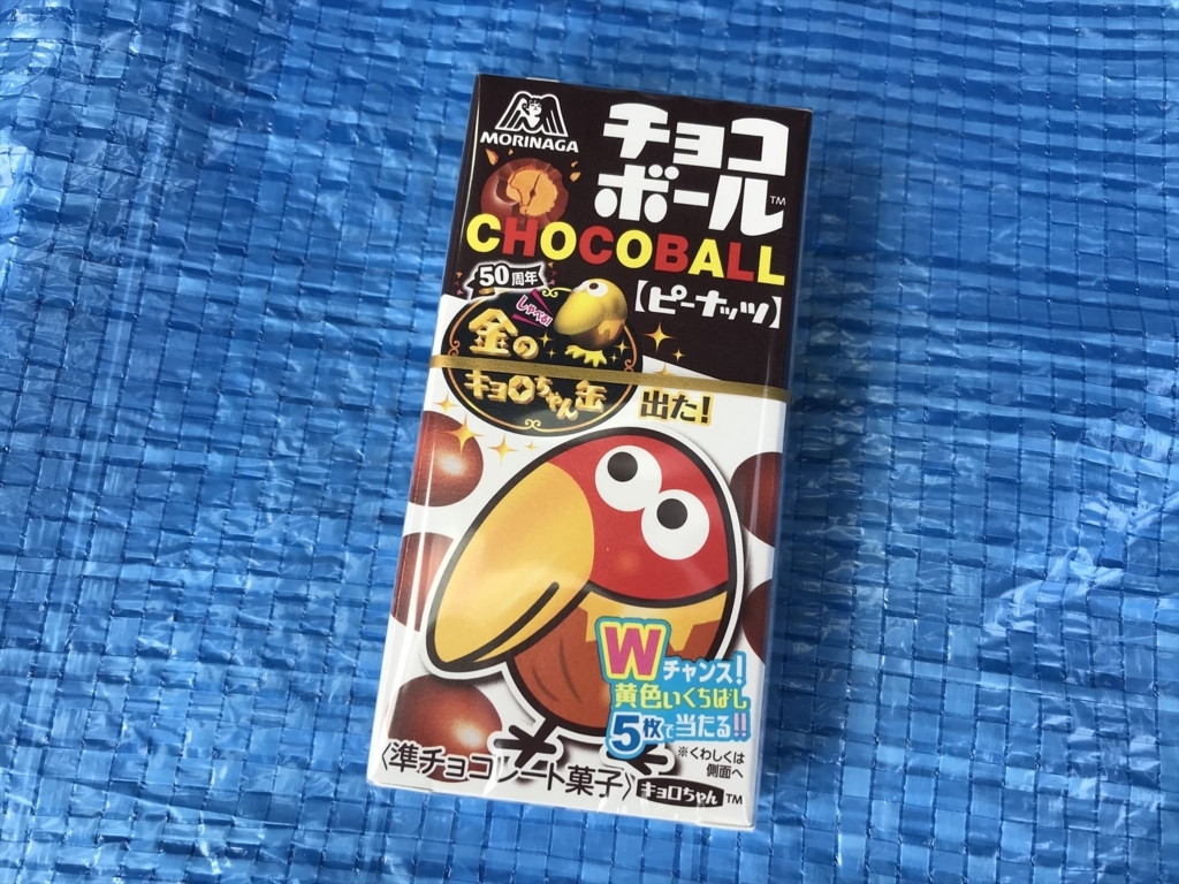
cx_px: 590
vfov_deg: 49.7
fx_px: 954
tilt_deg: -74.0
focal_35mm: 28
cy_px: 442
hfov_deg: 63.4
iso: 20
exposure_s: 1/463
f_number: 1.8
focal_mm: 3.99
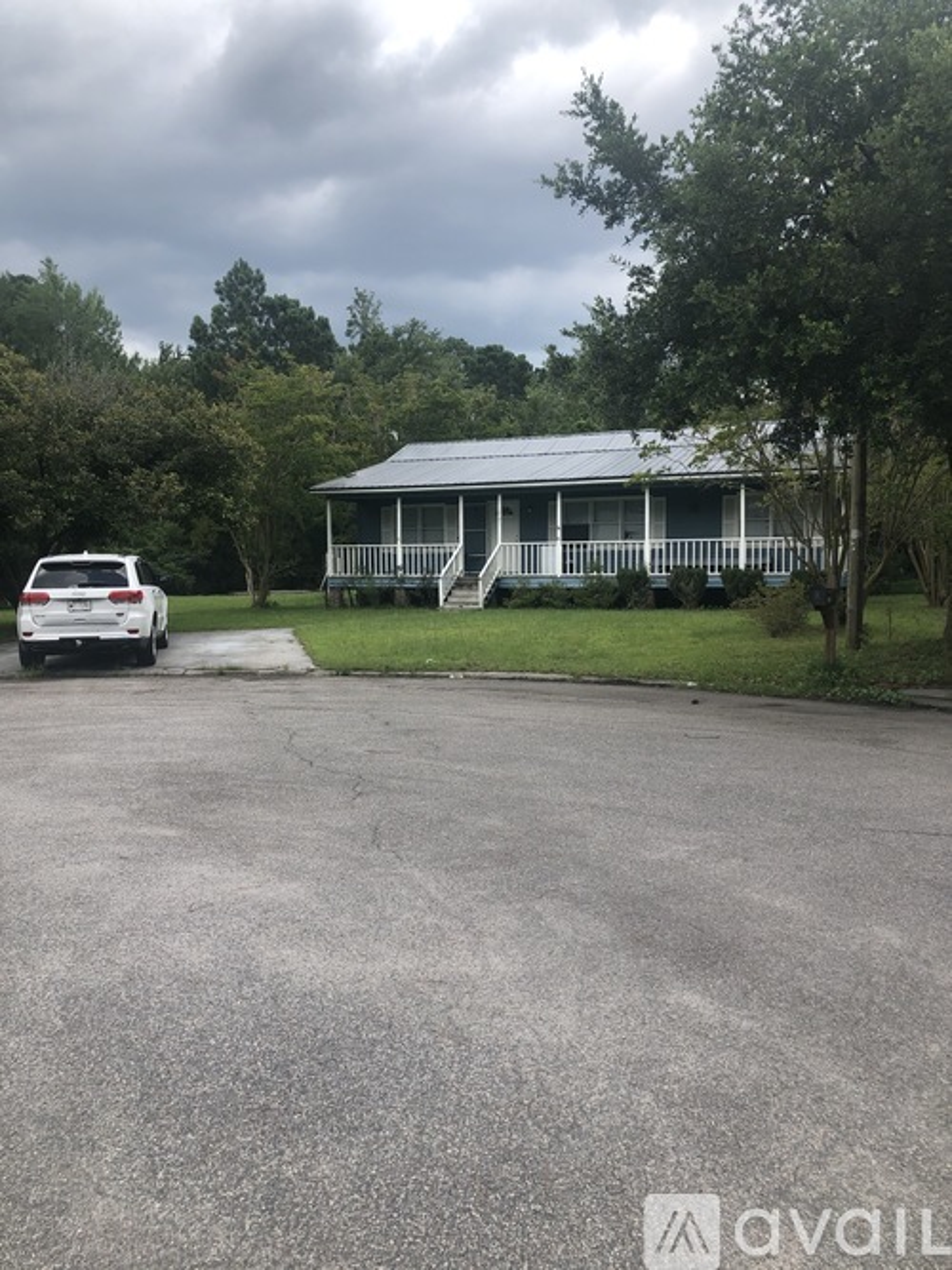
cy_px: 635
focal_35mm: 28
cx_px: 476
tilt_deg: -3.7
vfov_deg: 63.5
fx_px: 1027
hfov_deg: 49.7
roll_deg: +1.4
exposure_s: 1/727
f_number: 1.8
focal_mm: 3.99
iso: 20
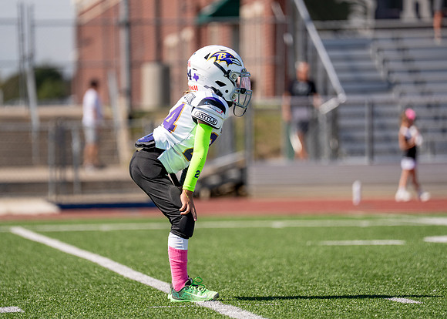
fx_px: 3107
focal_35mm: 245
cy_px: 148
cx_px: 190
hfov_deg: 8.2
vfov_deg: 5.9
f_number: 2.8
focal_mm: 200
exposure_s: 1/5000
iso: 200
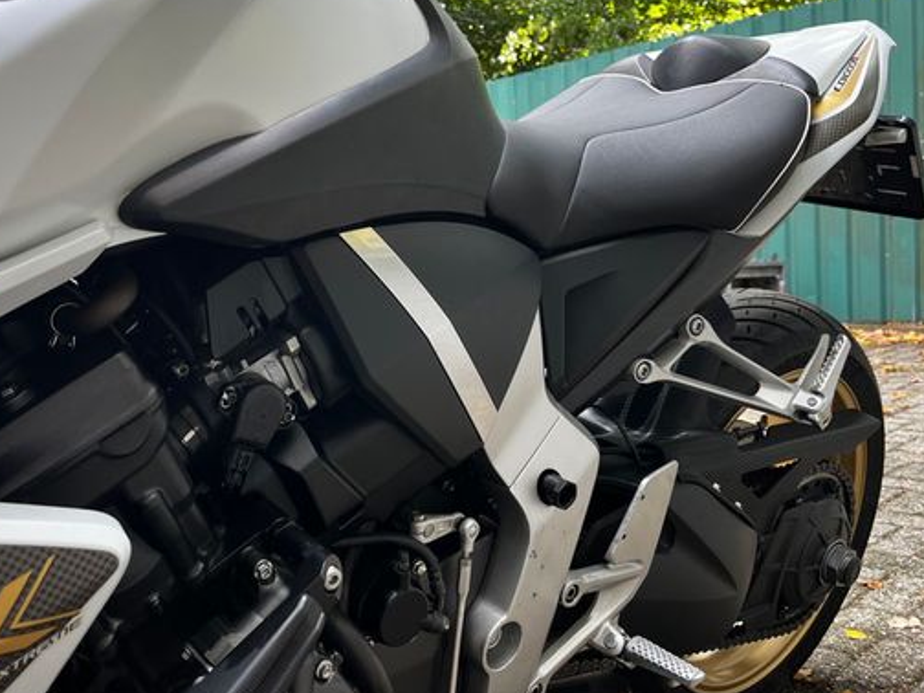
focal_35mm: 33
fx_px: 881
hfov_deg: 55.2
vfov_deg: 42.7
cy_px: 266
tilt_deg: -0.5
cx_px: 412
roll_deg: +3.1
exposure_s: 1/122
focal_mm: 5.1
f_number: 1.6
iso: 50
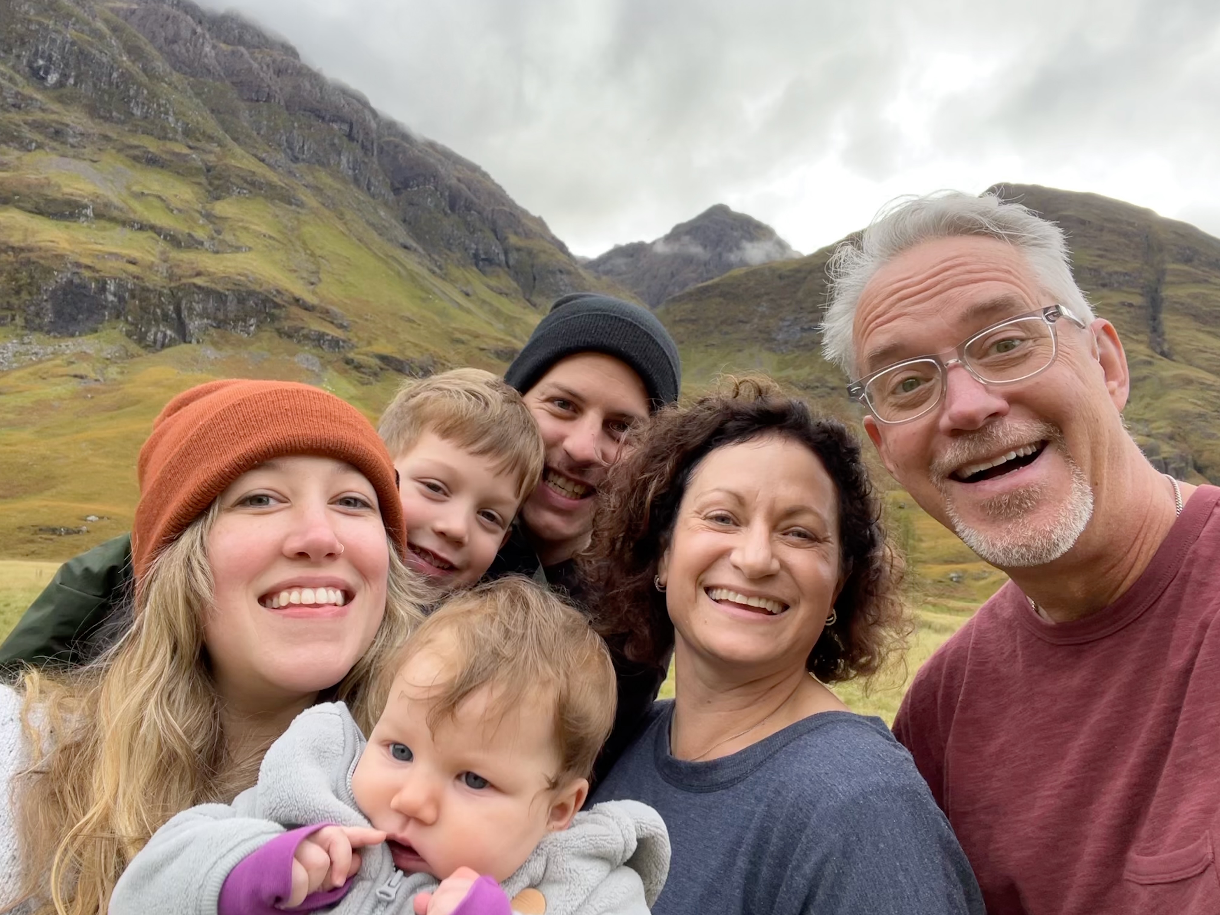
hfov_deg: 73.9
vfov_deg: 58.9
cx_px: 610
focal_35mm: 23
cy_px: 458
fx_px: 811
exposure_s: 1/165
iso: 40
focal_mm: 2.71
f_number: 2.2
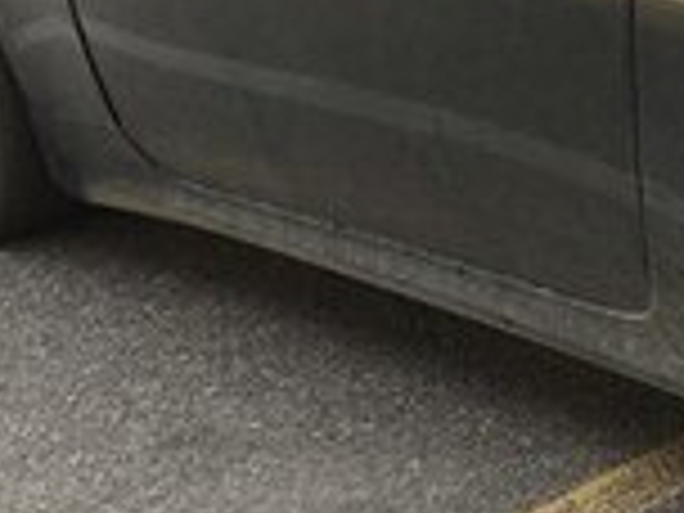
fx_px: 2490
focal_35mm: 126
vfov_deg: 11.7
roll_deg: +3.0
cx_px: 1408
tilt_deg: -16.6
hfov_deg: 13.3
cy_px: 52
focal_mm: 4.15
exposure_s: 1/368
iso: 25
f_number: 2.2
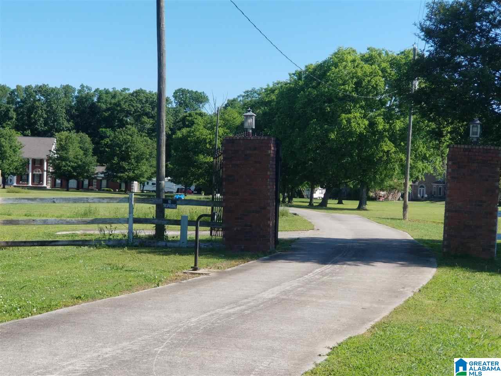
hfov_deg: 36.8
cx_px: 250
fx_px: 753
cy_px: 188
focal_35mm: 52
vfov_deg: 28.0
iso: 25
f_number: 2.4
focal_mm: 6
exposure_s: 1/536
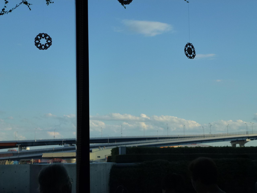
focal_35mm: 65
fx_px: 483
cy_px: 96
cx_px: 128
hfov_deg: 29.8
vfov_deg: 22.6
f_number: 4.6
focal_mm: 11.7
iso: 160
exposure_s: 1/500
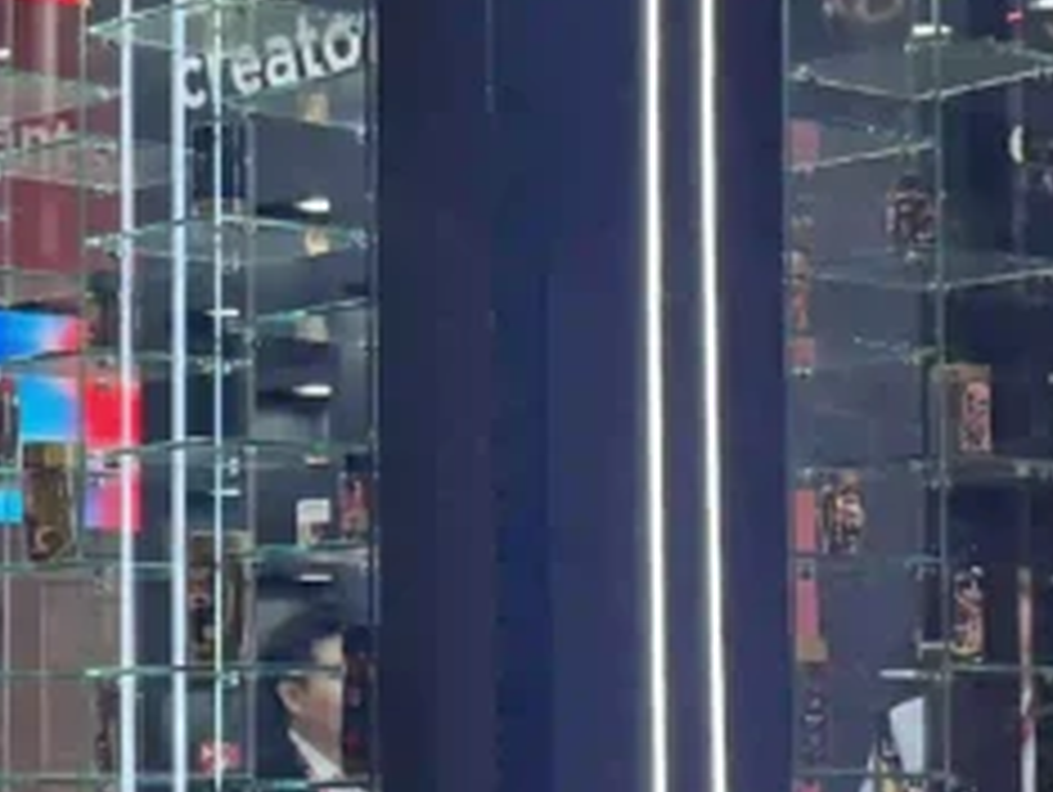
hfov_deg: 18.7
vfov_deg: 14.1
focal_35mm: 105
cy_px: 472
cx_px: 418
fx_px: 3197
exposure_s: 1/100
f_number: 1.78
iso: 100
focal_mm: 6.76
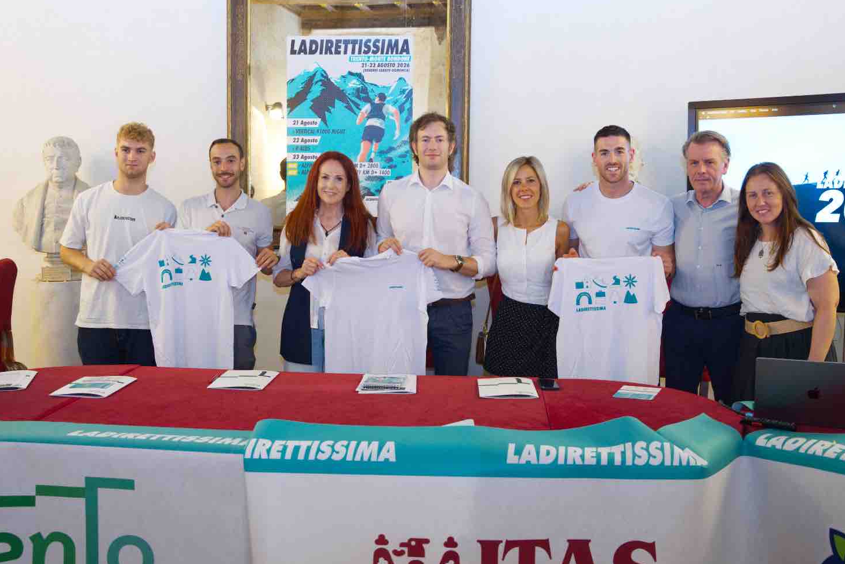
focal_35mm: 36
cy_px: 276
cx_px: 424
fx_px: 838
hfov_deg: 53.5
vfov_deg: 37.1
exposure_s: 1/200
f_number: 3.5
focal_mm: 34.7
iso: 2000
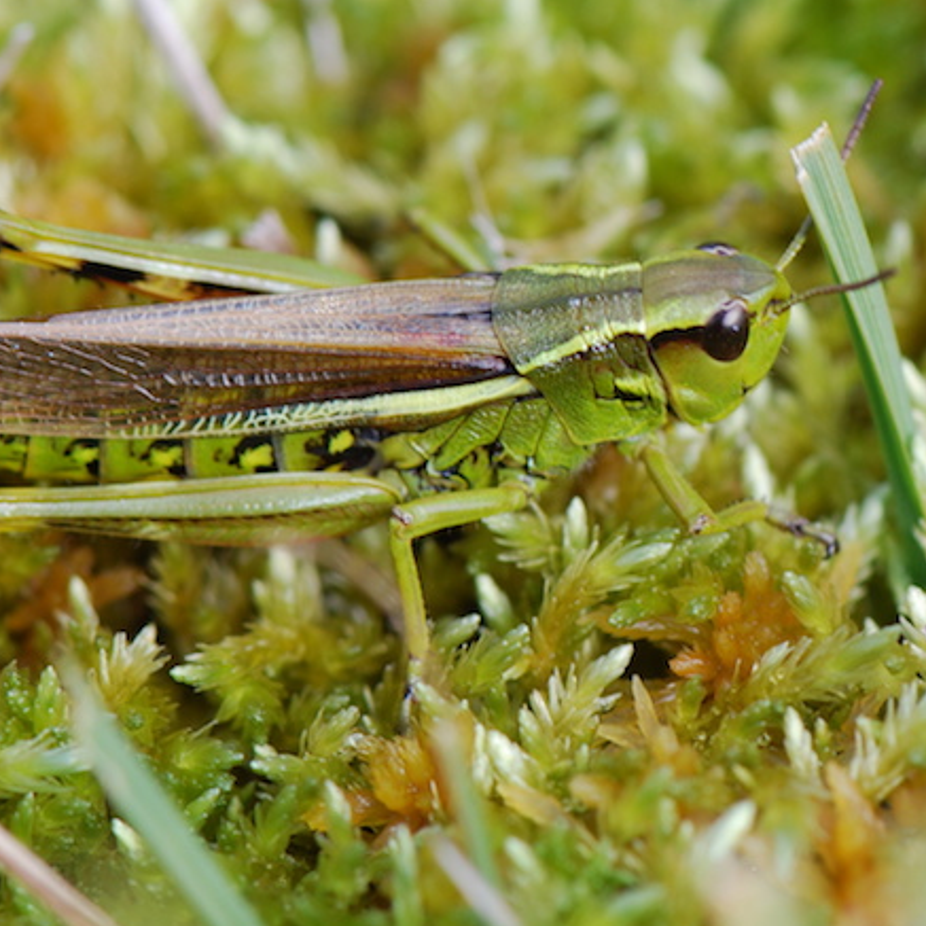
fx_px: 8896
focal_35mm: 294
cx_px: 540
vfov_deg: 6.0
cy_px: 295
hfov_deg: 6.0
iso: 200
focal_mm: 105
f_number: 7.1
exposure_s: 1/125
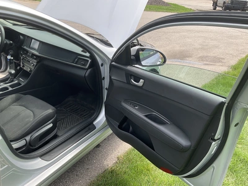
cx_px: 124
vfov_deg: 48.2
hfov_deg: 61.7
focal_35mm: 29
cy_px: 93
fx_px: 208
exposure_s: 1/700
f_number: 1.8
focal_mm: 3
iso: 25
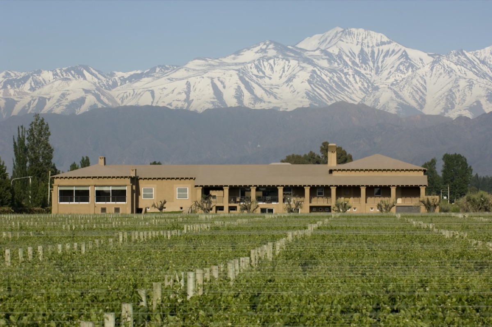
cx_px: 246
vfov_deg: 8.7
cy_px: 164
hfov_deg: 13.1
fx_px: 2150
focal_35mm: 158
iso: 100
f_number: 13
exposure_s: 1/100
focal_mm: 105
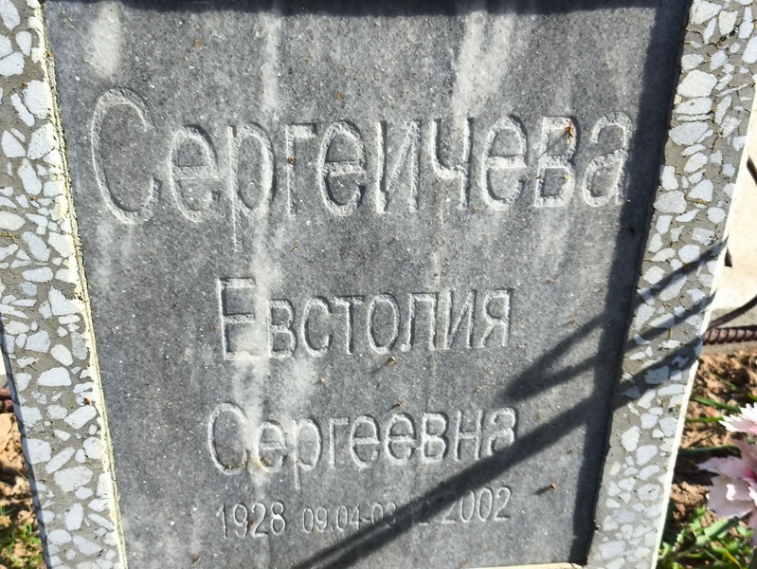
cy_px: 284
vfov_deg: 29.1
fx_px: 1094
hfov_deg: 38.2
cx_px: 378
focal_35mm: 50
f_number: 1.7
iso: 50
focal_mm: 4.71
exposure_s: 1/550
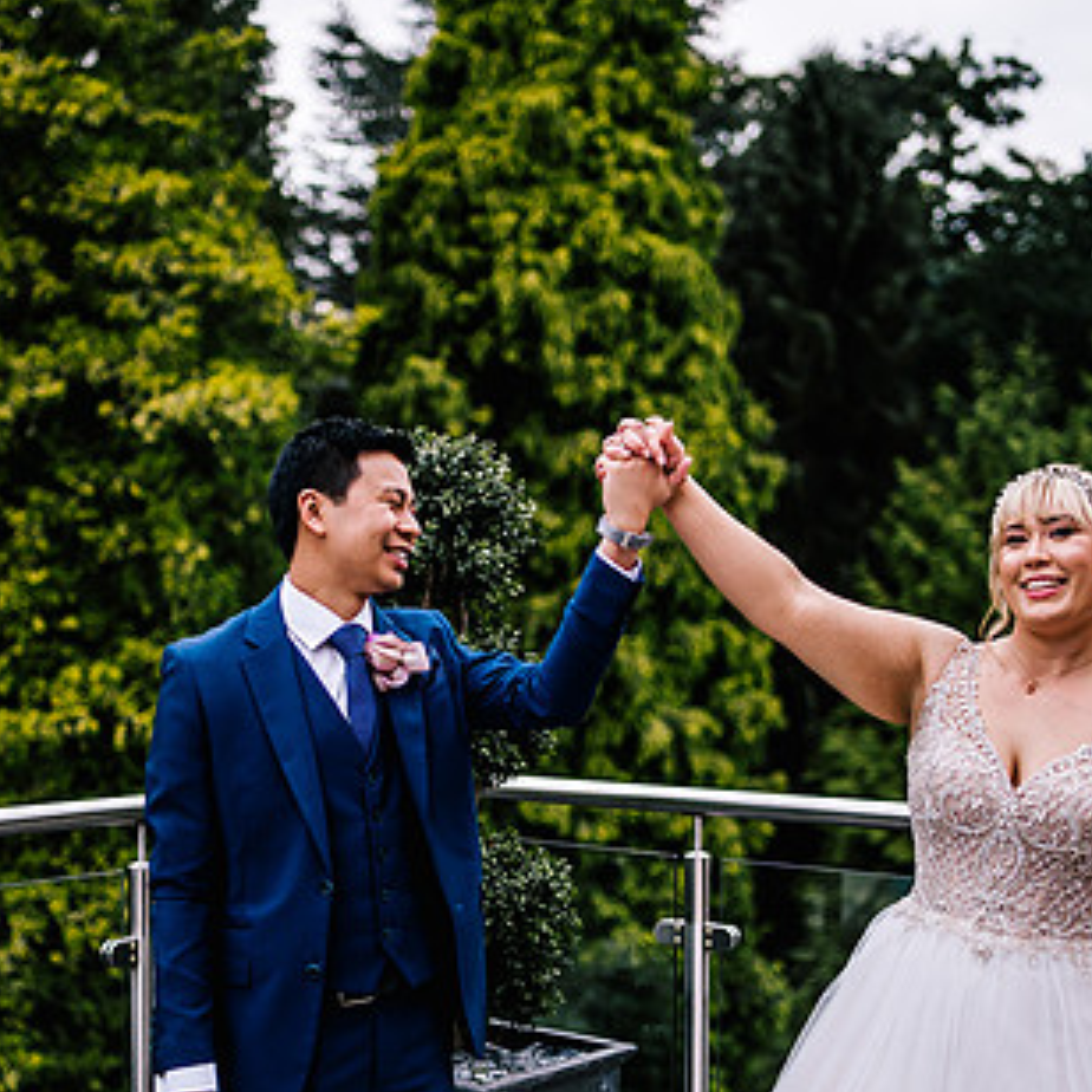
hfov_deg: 30.6
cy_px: 654
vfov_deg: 30.5
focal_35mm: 56
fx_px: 1999
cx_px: 532
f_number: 1.4
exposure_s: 1/250
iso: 125
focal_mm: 35
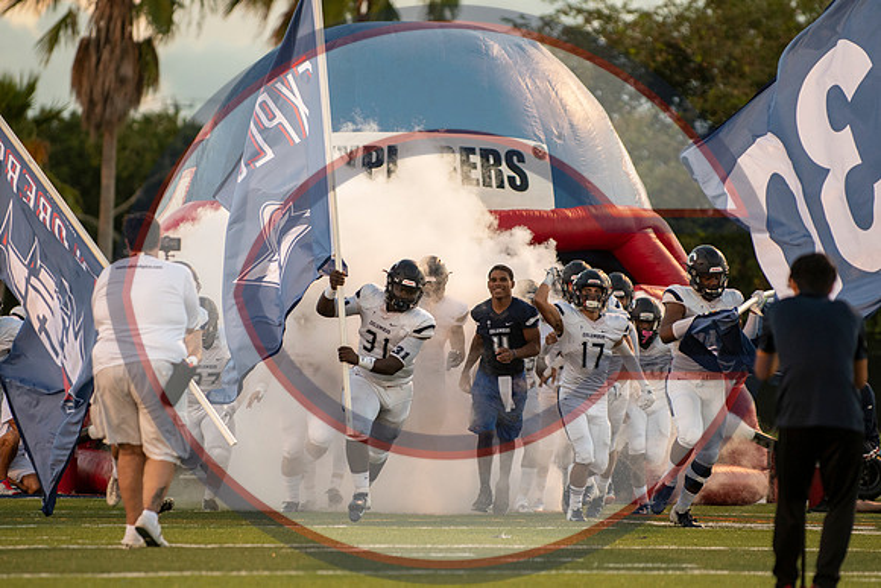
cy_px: 294
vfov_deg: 4.6
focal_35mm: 300
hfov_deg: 6.9
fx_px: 7343
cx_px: 440
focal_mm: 200
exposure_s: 1/1600
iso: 1600
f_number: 2.8
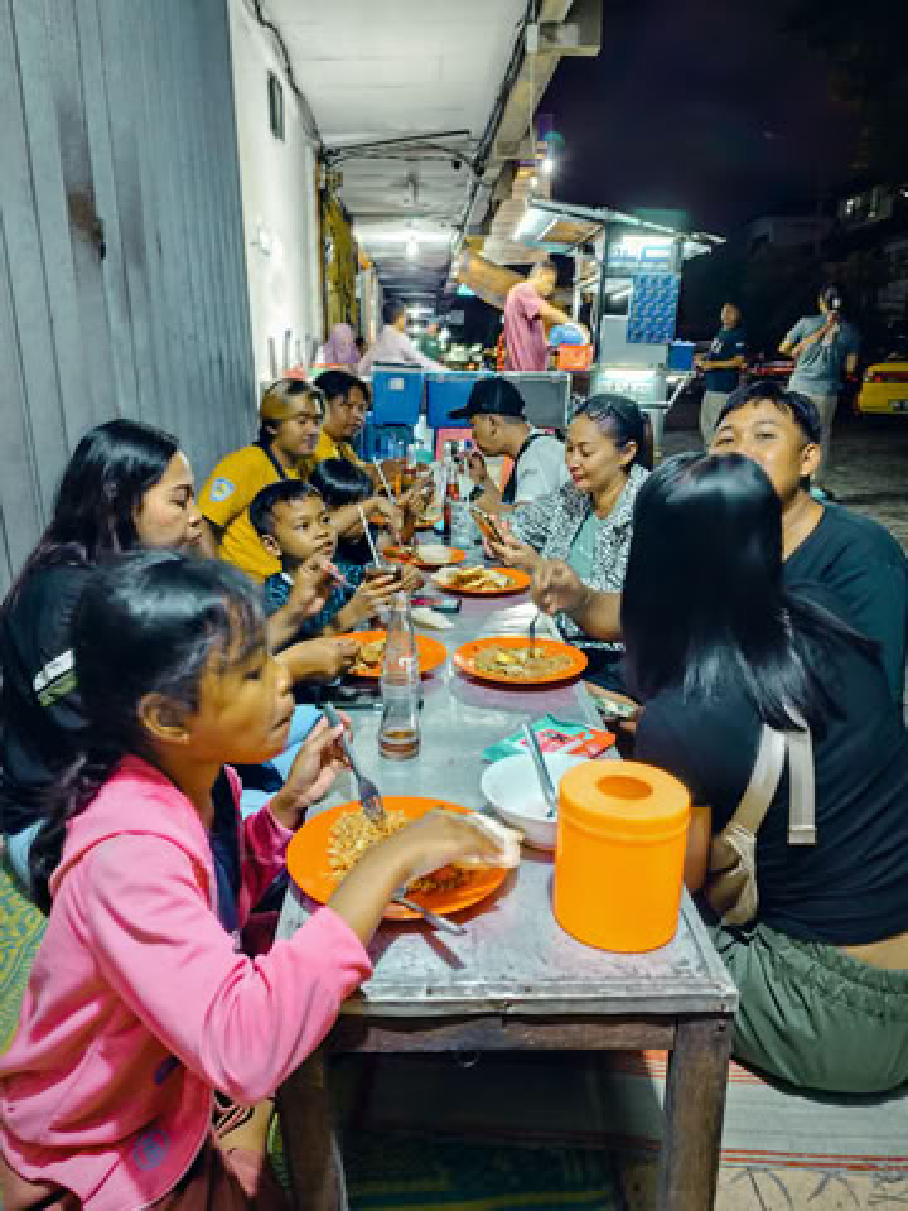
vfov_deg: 73.9
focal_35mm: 23
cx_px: 454
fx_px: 804
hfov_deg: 58.9
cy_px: 606
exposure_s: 1/25
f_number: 1.65
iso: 4000
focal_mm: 6.19
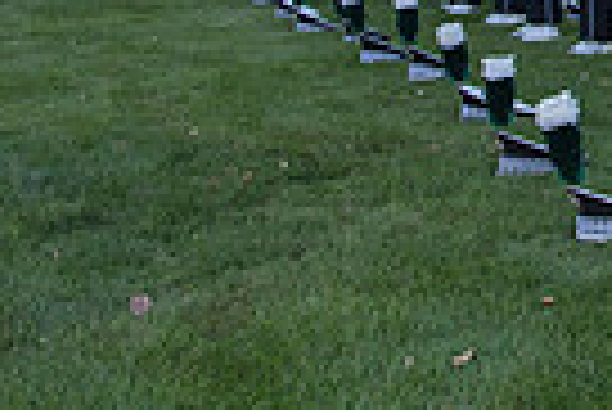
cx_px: 963
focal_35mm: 102
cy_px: -358
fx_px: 1736
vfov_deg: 12.2
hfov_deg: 17.6
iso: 400
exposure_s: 1/1250
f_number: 5
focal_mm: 24
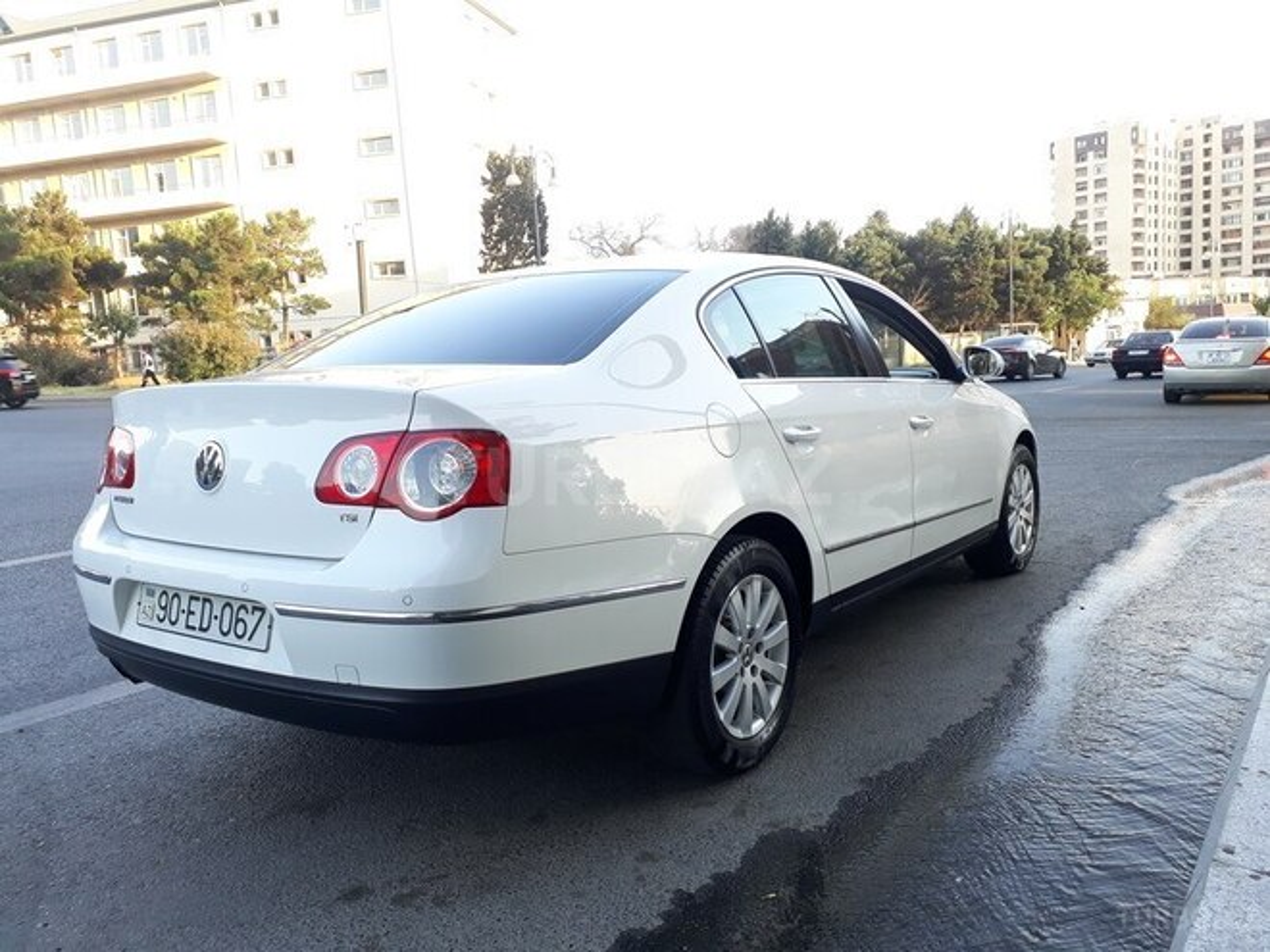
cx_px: 635
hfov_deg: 65.3
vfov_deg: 51.4
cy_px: 476
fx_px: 991
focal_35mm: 27
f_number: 1.9
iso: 64
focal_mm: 3.6
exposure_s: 1/100
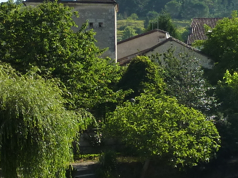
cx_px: 227
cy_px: 103
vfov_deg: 11.3
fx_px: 901
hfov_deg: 14.8
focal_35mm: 131
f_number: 4.5
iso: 125
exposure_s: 1/500
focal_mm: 6.1
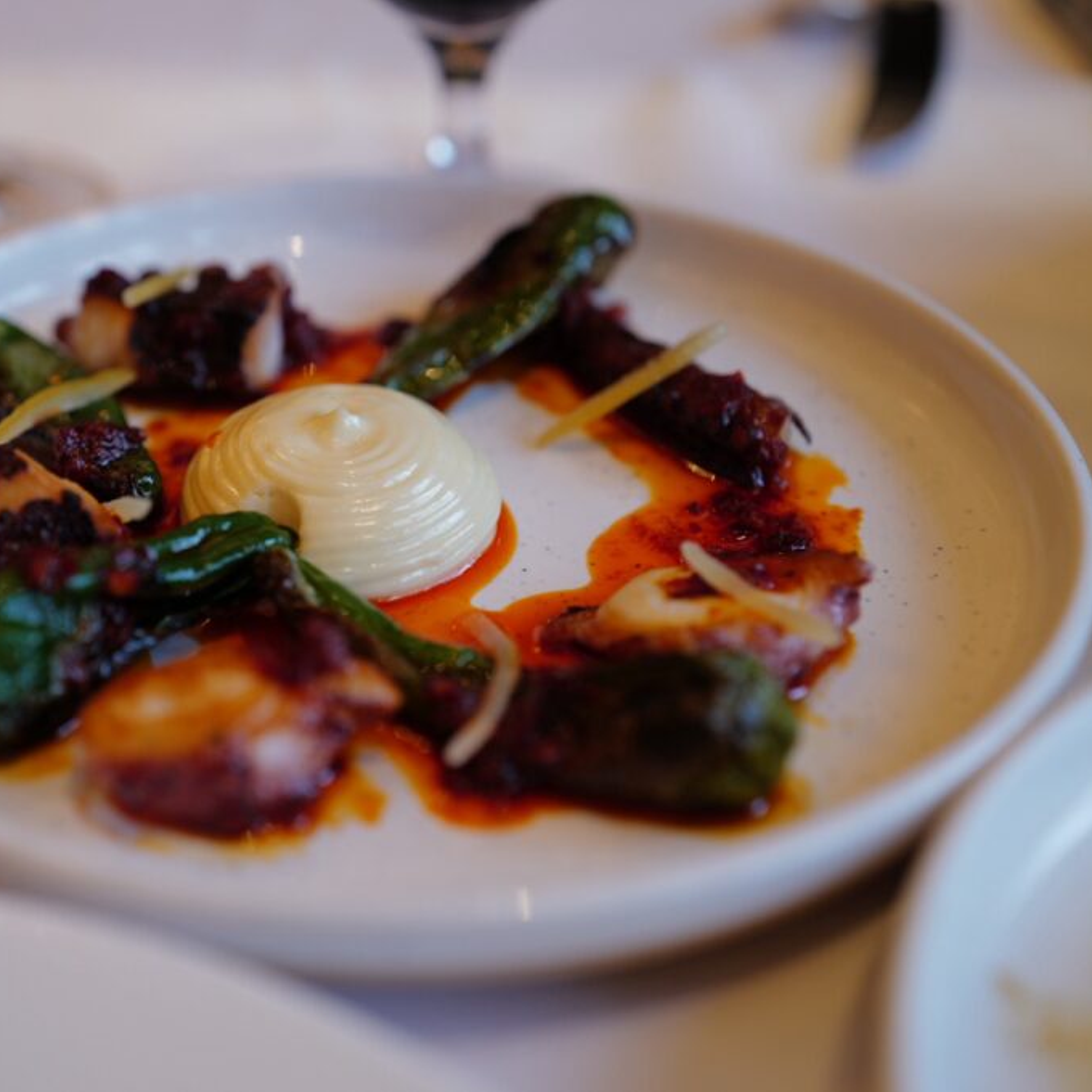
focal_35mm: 55
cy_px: 547
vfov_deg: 31.1
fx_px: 1963
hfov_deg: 30.9
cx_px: 368
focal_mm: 43
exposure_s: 1/80
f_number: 2.8
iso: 640
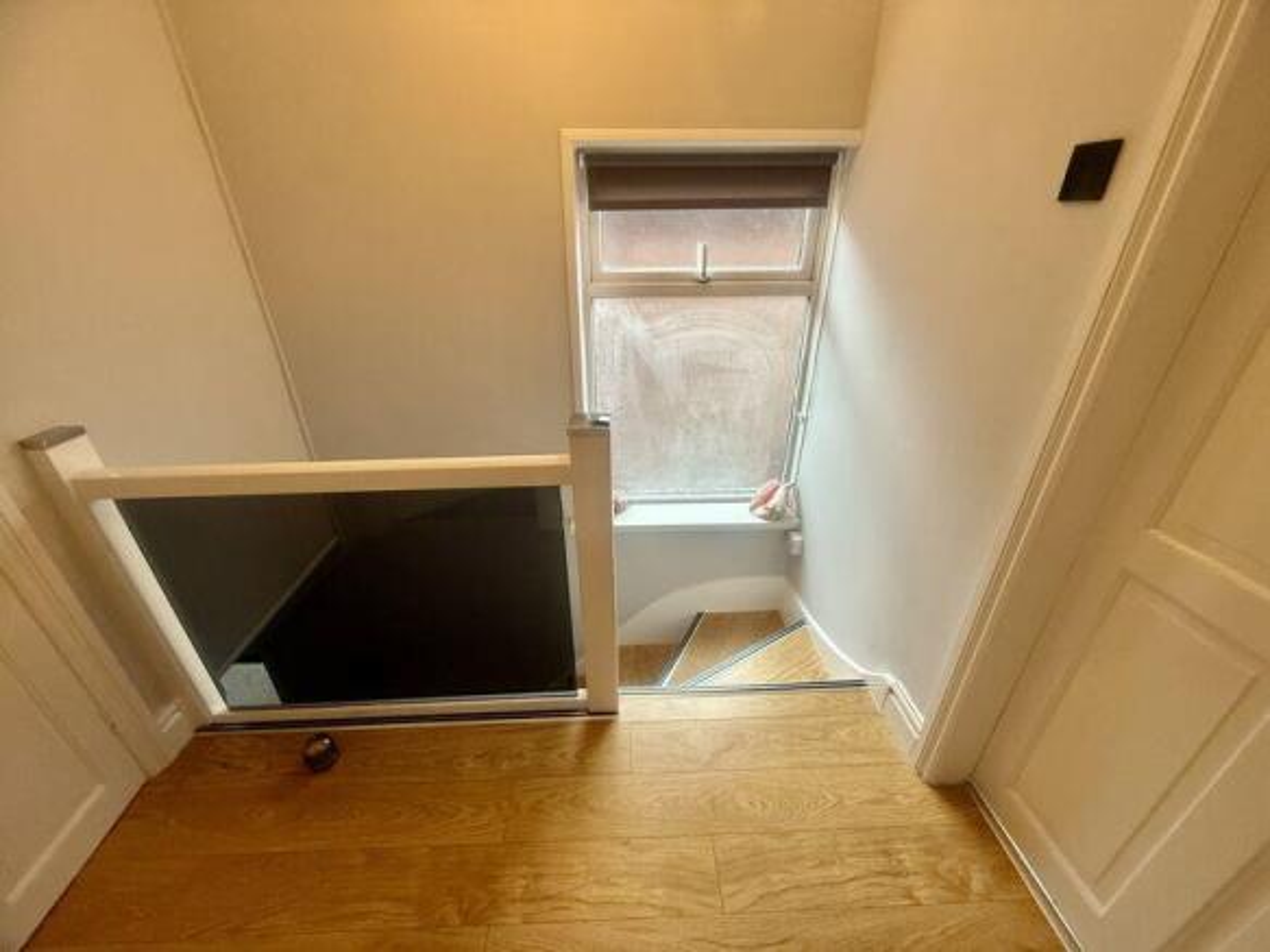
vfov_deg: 85.7
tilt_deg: -26.7
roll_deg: +0.5
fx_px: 514
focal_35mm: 14
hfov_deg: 102.1
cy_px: 476
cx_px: 635
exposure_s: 1/99
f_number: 2.2
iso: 250
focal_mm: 2.22
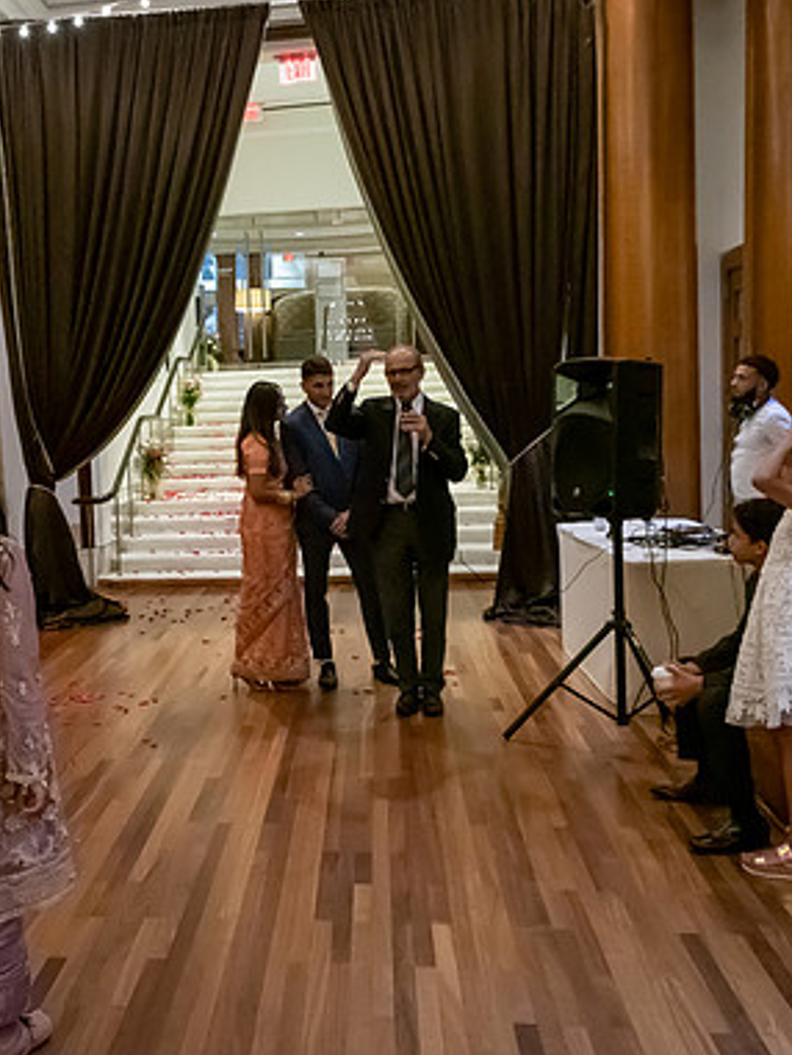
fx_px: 1189
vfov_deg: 47.8
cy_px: 506
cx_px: 190
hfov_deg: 35.9
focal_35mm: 39
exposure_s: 1/100
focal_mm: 17
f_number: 6.3
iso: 10000
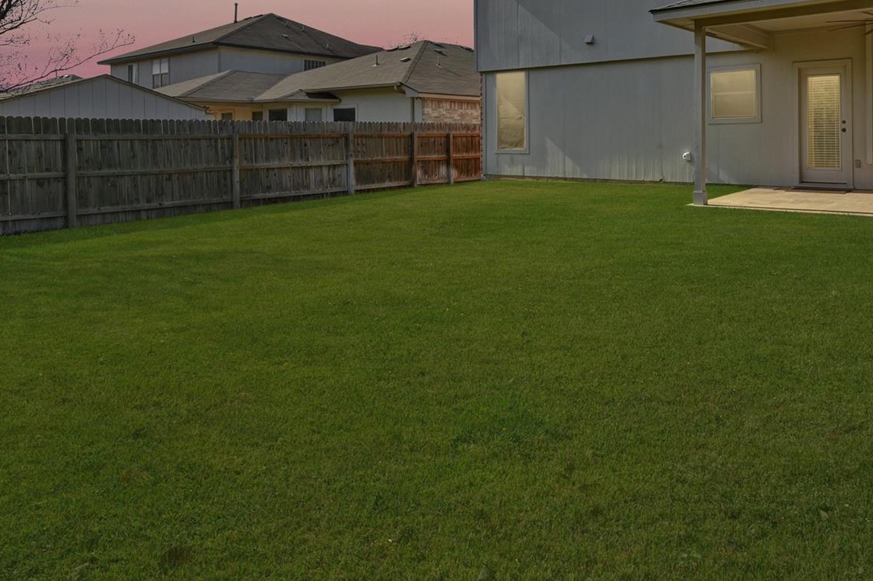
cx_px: 617
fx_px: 606
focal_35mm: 25
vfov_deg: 48.8
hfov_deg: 68.4
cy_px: 130
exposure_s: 1/200
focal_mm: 14
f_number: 14
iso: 200
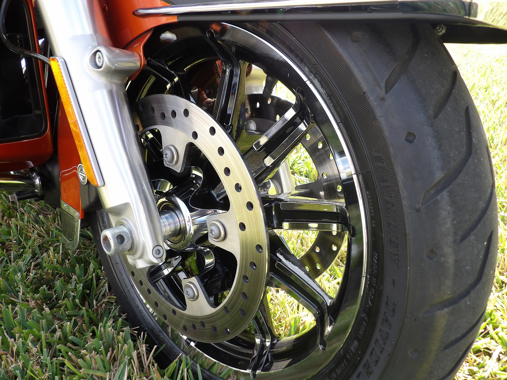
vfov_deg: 56.8
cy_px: 190
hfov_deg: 71.6
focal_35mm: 24
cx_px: 254
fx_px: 352
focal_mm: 4.3
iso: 100
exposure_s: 1/117
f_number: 3.2
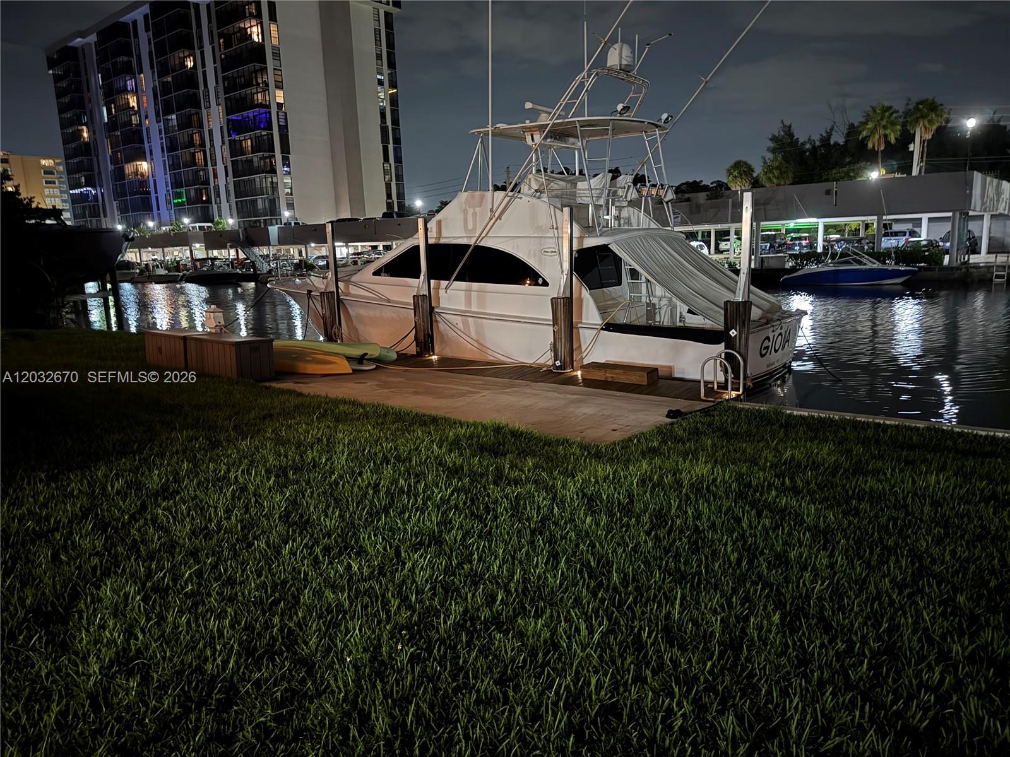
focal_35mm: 24
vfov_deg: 56.8
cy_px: 378
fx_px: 700
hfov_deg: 71.6
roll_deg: +1.0
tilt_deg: -10.8
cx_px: 505
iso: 1250
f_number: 1.78
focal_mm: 6.76
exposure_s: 1/9
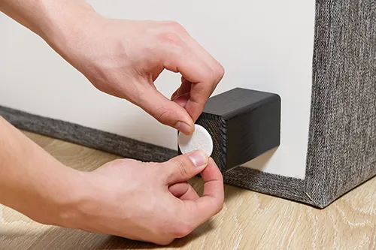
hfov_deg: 20.6
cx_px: 188
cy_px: 125
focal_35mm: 99
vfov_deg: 13.8
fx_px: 1034
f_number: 5.6
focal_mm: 66
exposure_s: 1/60
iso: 125
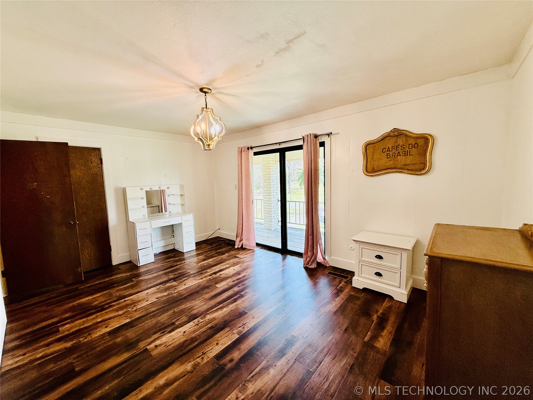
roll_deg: +1.5
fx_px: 216
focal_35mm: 14
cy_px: 200
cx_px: 266
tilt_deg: -5.2
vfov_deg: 85.7
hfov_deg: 102.1
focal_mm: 2.22
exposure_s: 1/120
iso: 125
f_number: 2.2
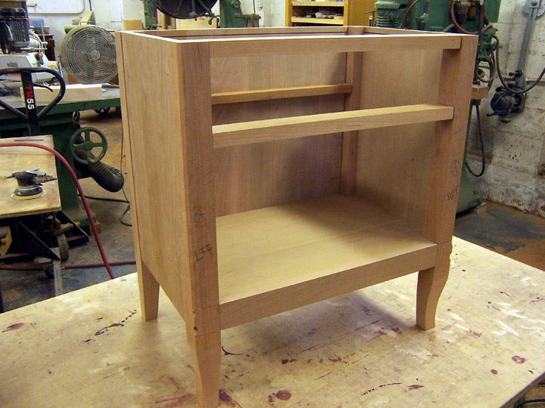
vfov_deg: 42.9
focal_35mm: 33
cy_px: 204
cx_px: 272
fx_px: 520
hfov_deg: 55.4
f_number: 3.4
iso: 140
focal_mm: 5.5
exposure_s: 1/20
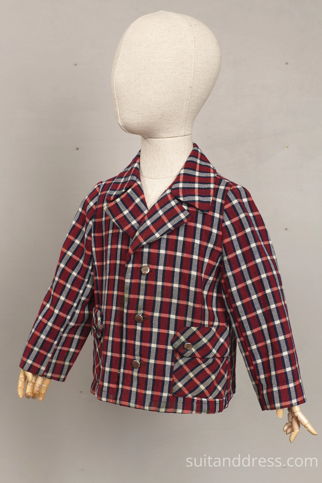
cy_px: 233
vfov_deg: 39.6
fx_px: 671
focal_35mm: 50
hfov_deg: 27.0
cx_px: 164
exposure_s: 1/50
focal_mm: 32
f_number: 6.3
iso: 400
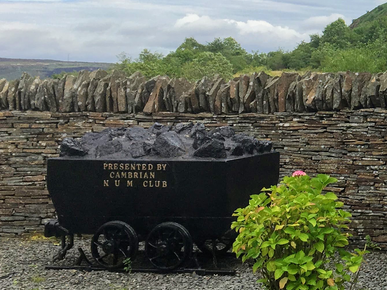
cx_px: 544
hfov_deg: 20.0
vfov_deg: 16.7
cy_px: 16
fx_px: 973
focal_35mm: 87
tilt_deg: +3.6
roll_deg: -0.2
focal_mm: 4.15
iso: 25
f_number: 2.2
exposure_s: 1/1202
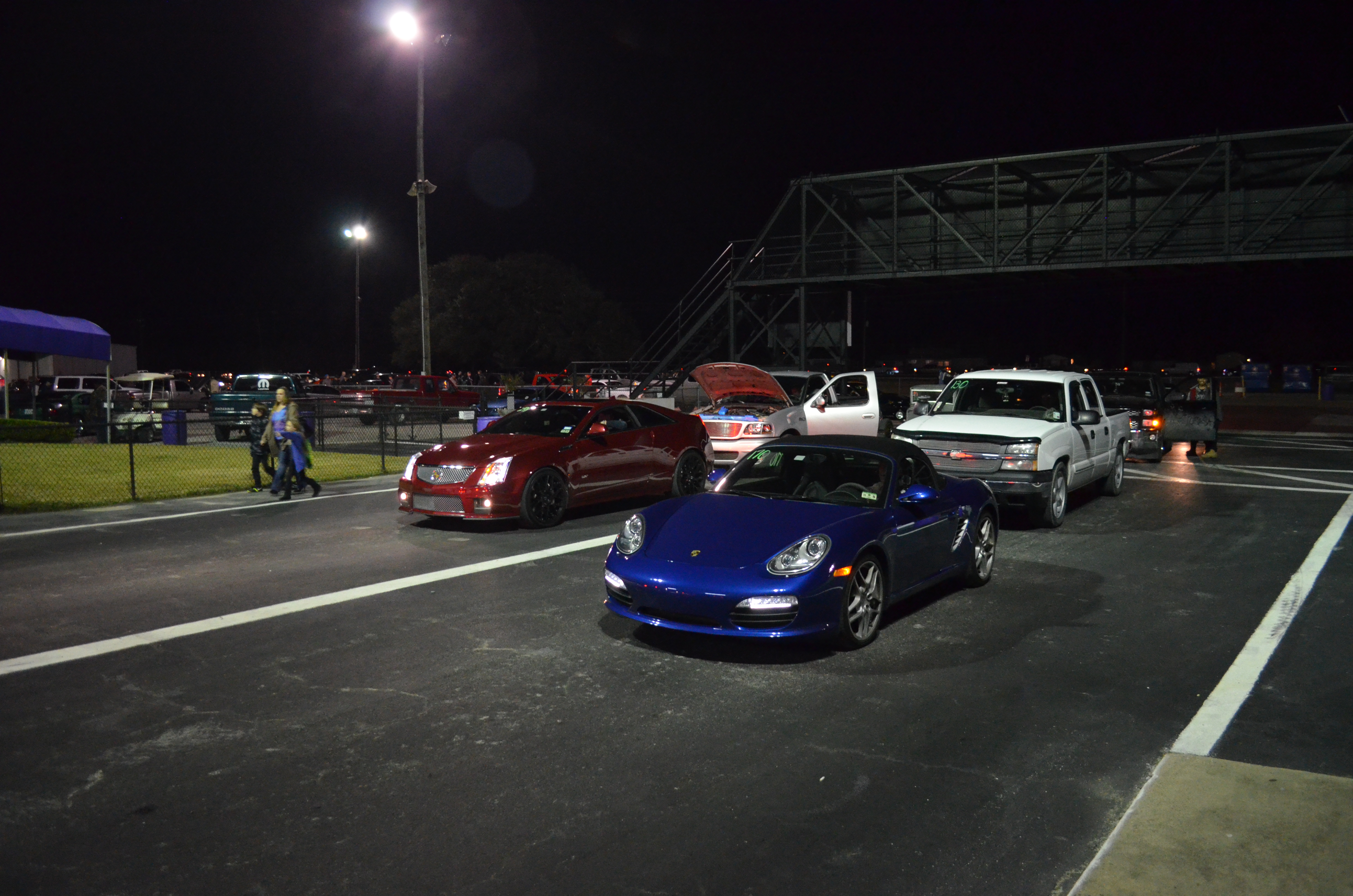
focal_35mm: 27
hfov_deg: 67.5
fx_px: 1013
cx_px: 676
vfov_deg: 47.7
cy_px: 448
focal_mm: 18
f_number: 3.5
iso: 3200
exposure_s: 1/30
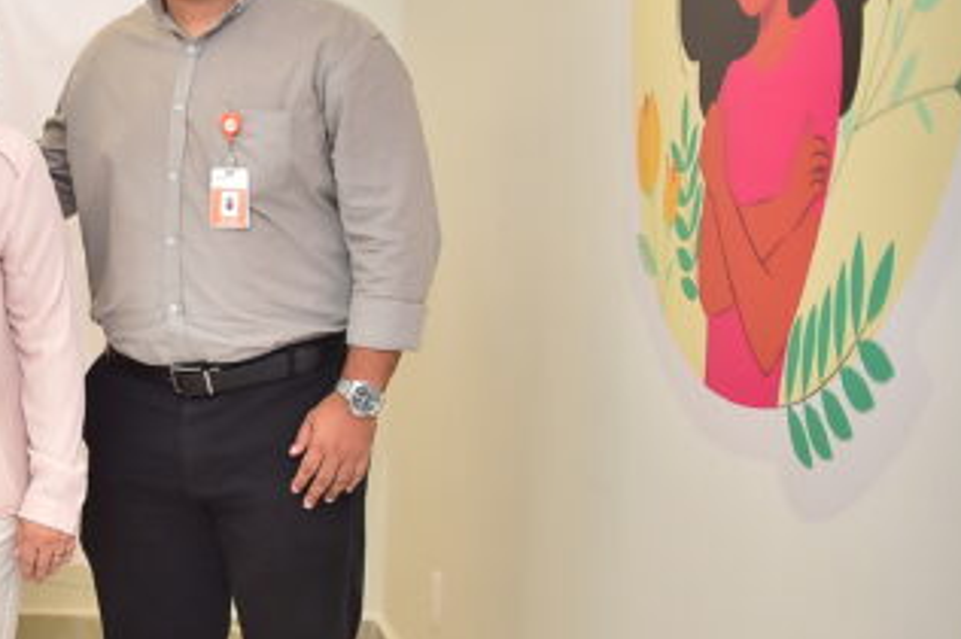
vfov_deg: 16.0
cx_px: -119
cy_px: 277
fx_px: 2267
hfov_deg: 22.5
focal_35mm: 85
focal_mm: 35
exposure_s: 1/250
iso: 1000
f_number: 2.8
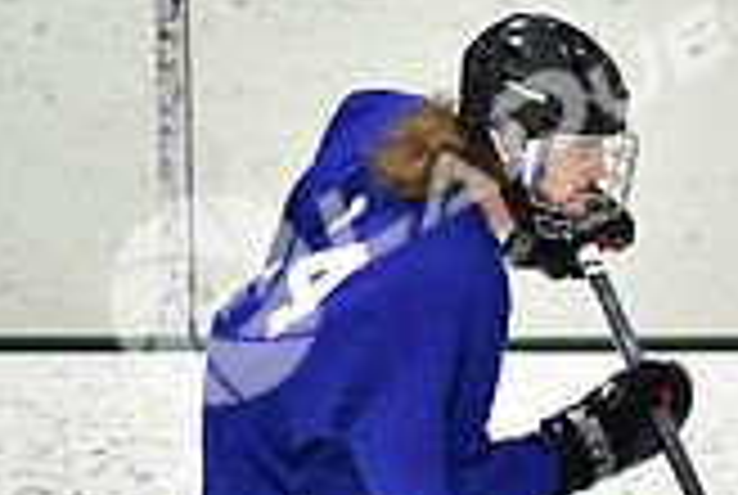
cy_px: 533
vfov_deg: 1.3
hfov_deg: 1.9
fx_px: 21769
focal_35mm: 1060
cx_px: 1152
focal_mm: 200
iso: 6400
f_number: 2.8
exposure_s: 1/1600
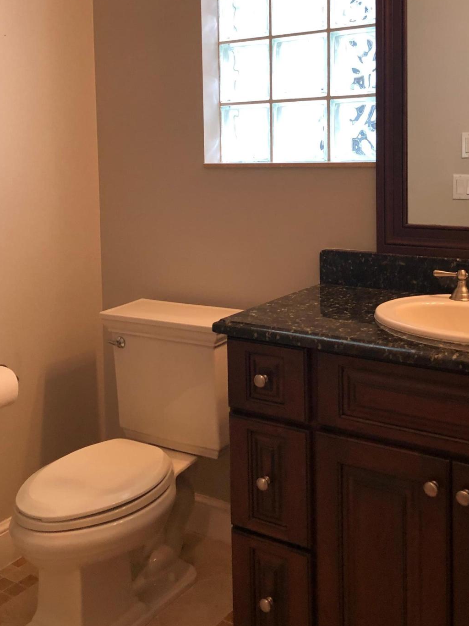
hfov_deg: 35.1
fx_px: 741
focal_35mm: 41
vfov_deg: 44.9
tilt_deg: -2.6
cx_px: 217
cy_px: 196
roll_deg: +0.1
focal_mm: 3.99
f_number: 1.8
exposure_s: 1/30
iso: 32
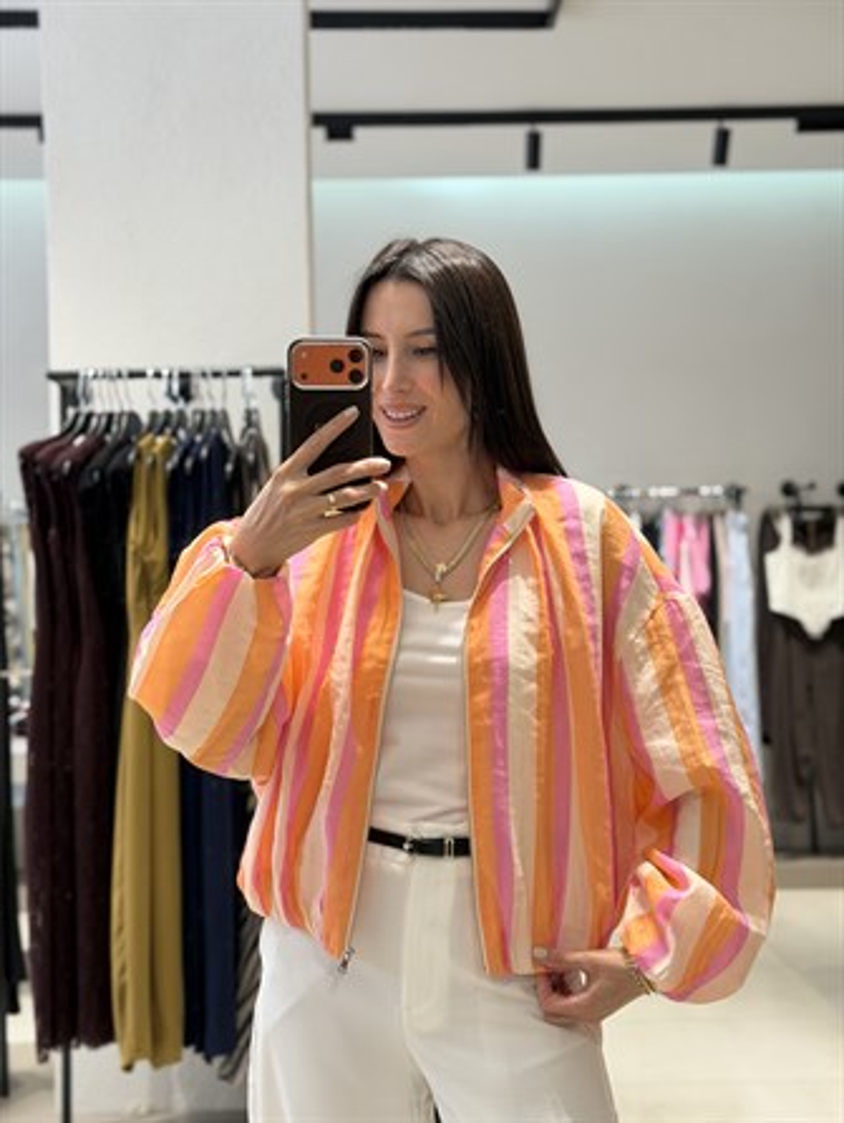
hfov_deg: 30.3
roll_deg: +0.0
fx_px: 1559
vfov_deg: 39.6
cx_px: 422
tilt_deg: -14.3
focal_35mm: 48
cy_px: 562
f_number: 1.78
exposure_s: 1/100
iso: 64
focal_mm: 6.76
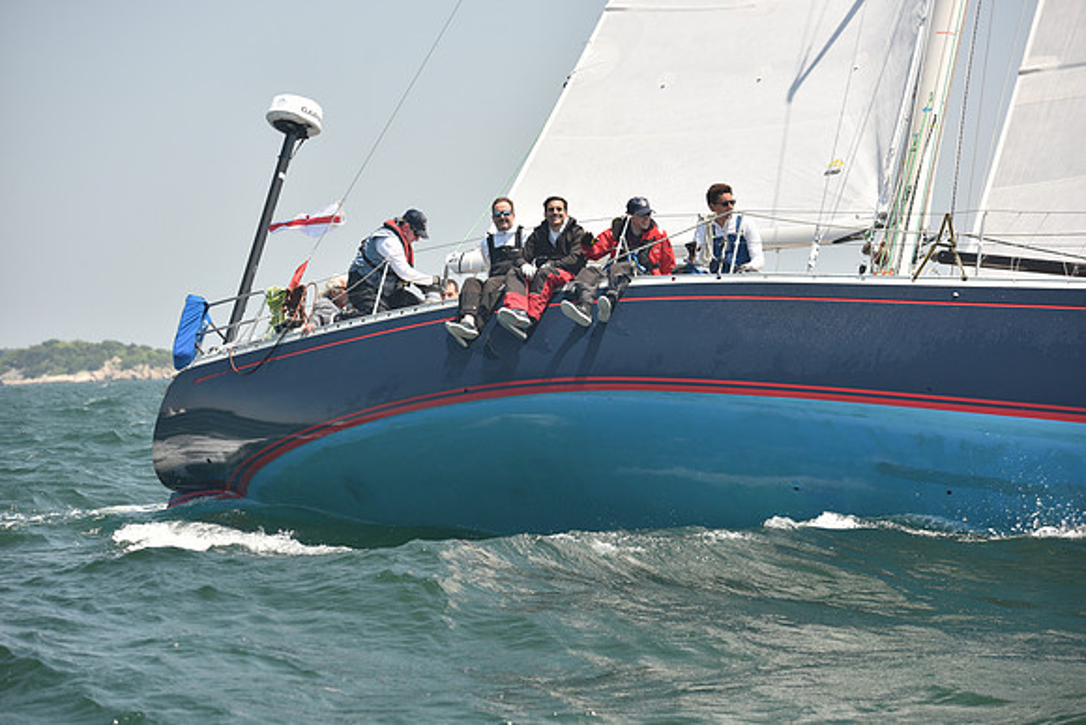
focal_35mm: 120
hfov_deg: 17.1
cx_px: 543
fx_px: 3621
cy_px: 362
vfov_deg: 11.4
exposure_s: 1/640
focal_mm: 120
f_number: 4.5
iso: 250
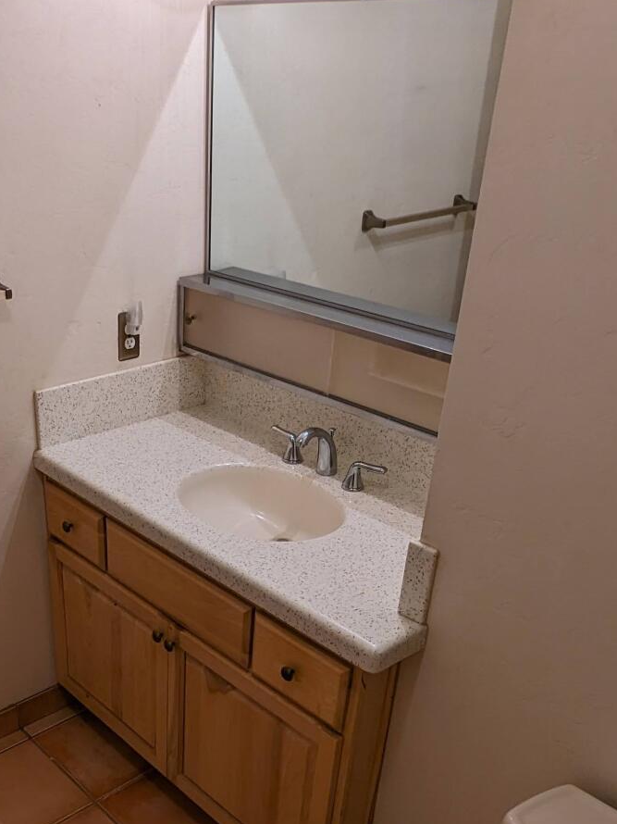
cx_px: 183
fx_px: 856
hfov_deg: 39.0
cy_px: 606
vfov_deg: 49.5
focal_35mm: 36
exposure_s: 1/30
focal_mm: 2.35
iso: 65
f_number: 2.2
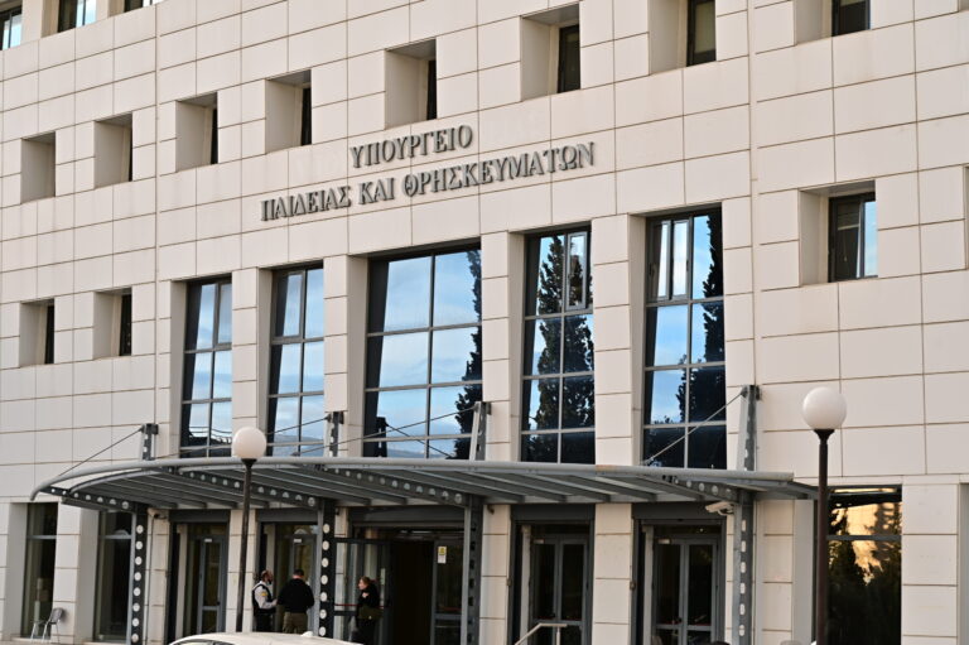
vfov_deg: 18.4
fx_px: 1990
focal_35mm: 74
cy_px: 322
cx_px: 484
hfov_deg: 27.4
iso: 125
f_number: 7.1
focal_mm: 74
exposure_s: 1/40
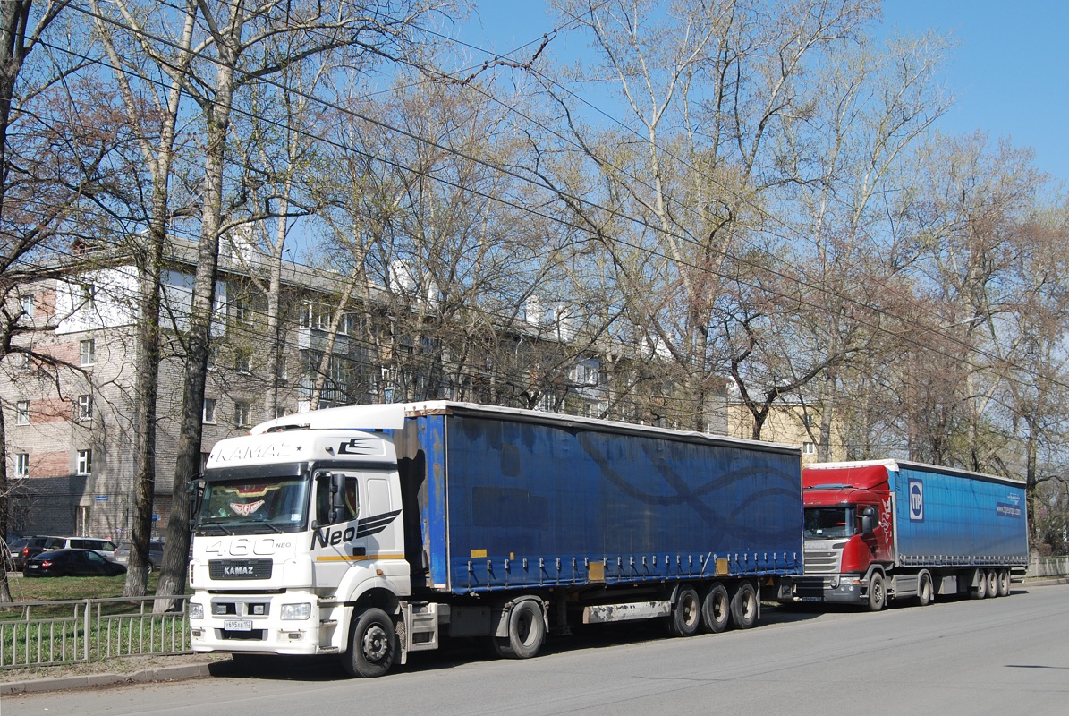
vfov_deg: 40.1
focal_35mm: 33
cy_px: 358
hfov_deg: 57.2
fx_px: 981
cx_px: 534
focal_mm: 22
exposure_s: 1/200
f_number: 7.1
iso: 100
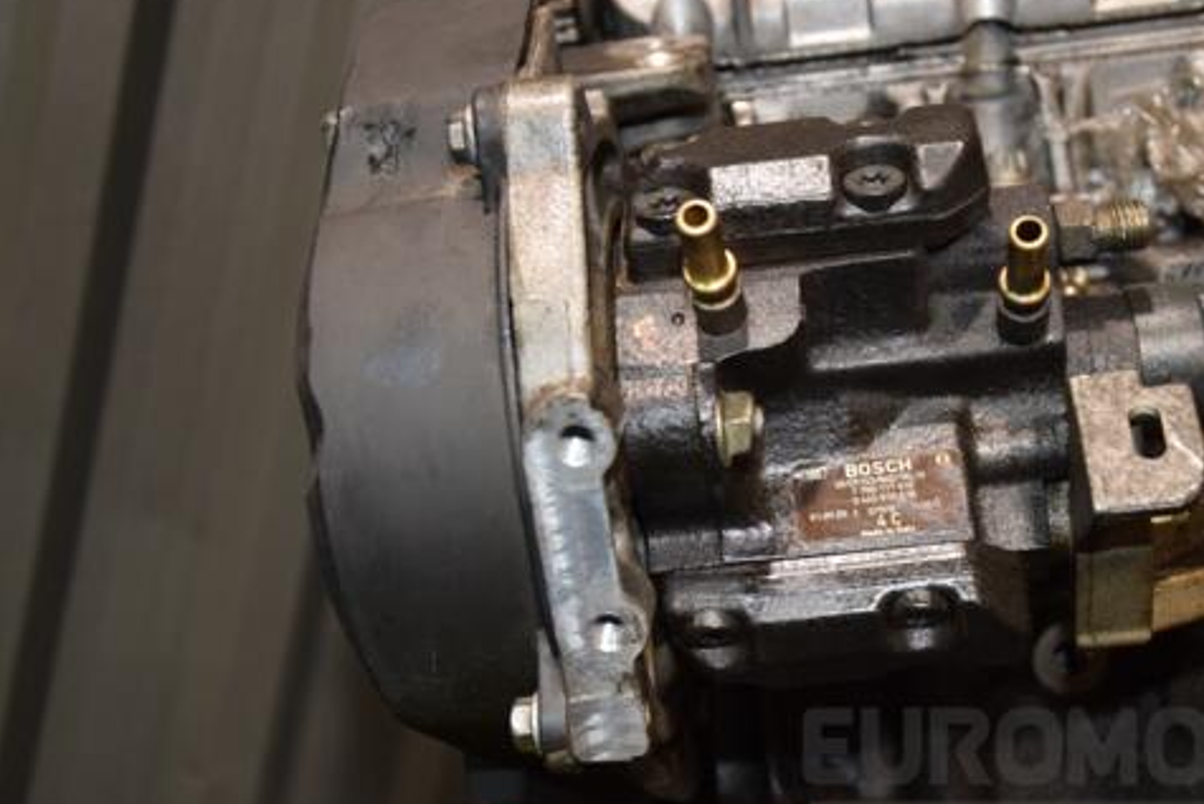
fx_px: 1773
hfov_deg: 37.3
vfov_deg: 25.5
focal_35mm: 53
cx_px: 755
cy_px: 408
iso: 800
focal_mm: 28
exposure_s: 1/60
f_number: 5
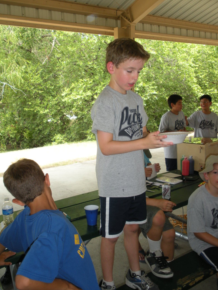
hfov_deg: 38.7
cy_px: 147
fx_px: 311
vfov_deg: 50.1
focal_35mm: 37
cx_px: 107
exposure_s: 1/86.4
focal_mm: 6.3
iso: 88
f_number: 3.5
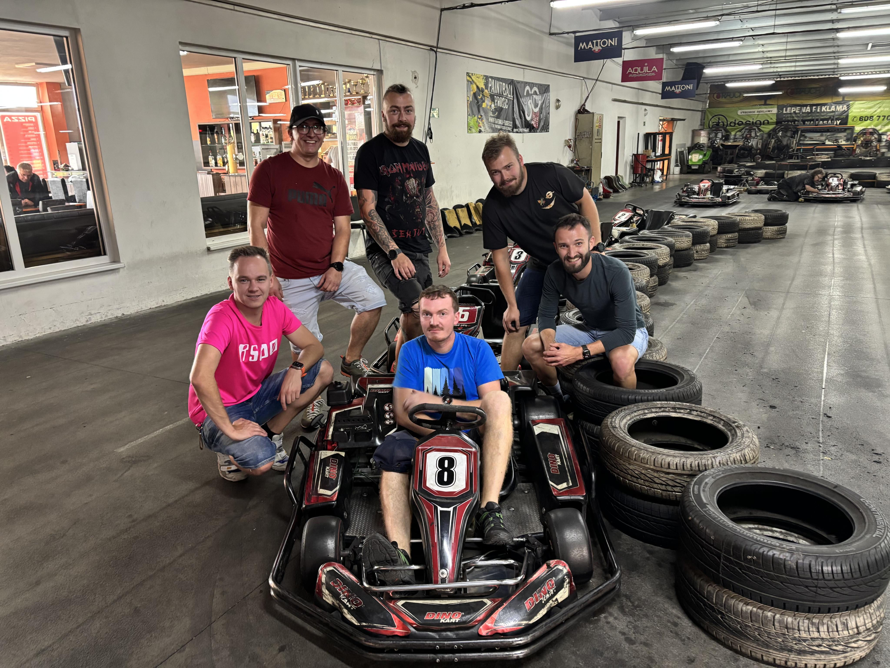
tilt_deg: -17.4
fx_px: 668
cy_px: 334
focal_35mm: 26
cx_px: 445
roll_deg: +2.1
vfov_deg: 53.1
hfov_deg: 67.3
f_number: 1.6
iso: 400
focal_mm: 5.96
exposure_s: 1/33
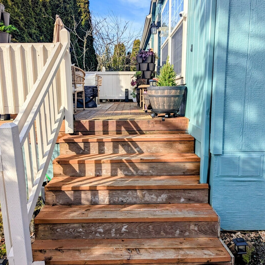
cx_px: 130
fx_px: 251
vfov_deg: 55.6
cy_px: 128
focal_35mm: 29
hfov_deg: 55.6
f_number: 1.85
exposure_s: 1/1471
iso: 45
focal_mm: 6.81
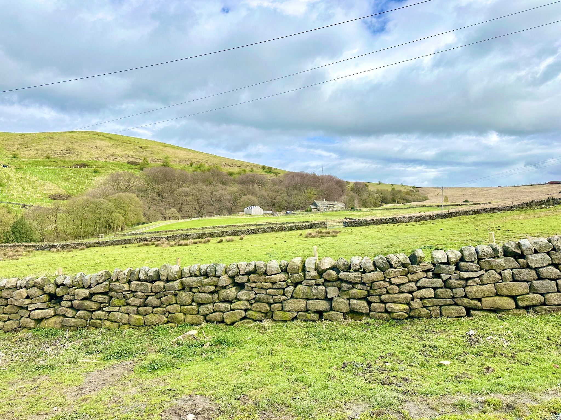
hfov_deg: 71.6
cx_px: 280
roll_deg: -2.9
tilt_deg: -0.1
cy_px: 210
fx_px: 389
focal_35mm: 24
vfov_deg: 56.8
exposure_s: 1/5263
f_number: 1.78
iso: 80
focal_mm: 6.86
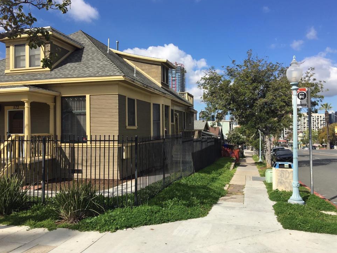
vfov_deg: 45.4
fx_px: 302
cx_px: 173
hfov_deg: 58.4
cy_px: 128
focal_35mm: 31
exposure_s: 1/1876
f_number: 2.2
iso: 25
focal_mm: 4.15
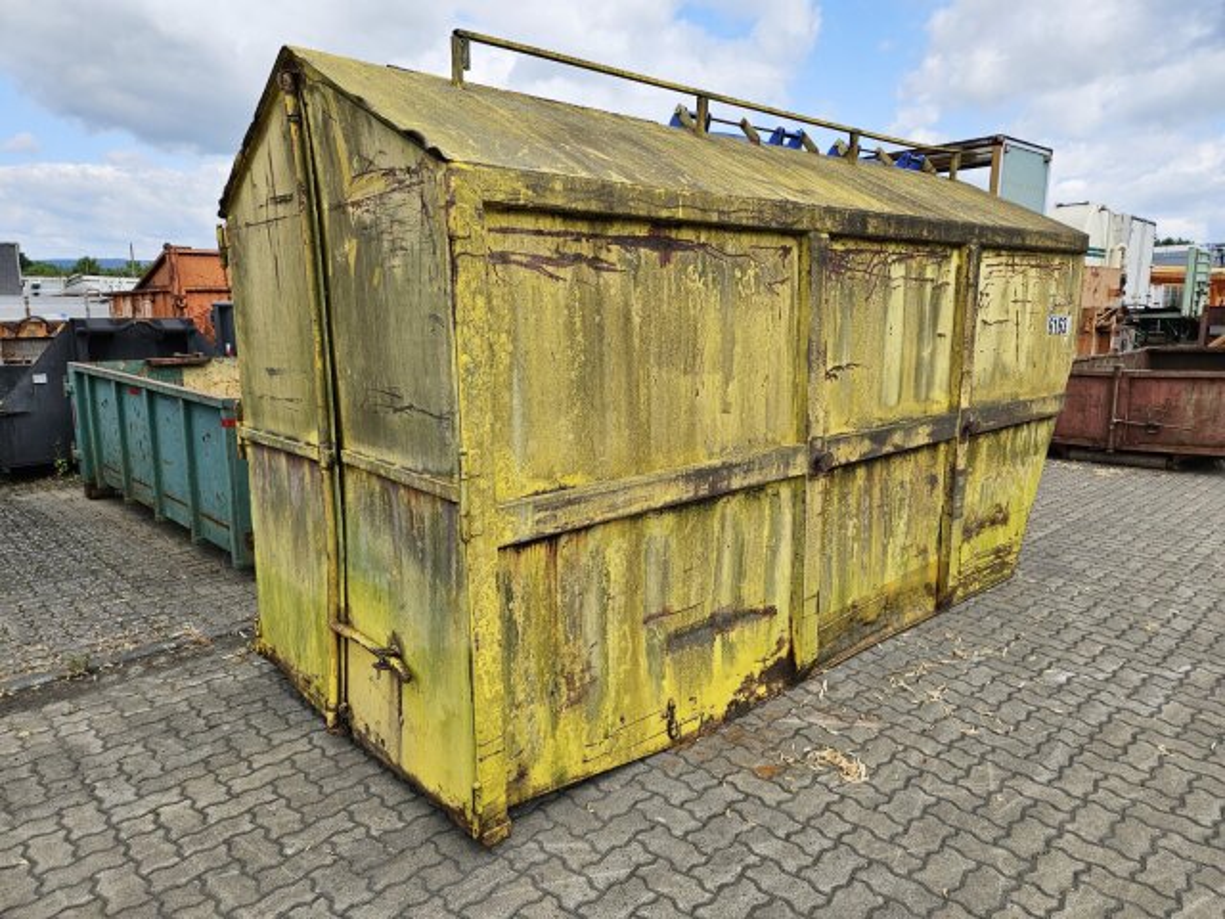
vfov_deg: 58.9
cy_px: 460
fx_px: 814
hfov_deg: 73.9
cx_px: 612
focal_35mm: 23
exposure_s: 1/1279
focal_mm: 5.4
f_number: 1.8
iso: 25
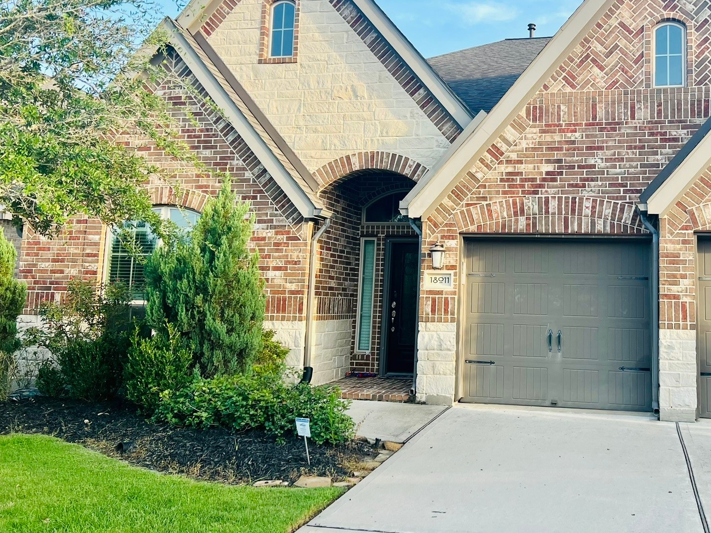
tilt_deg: +7.3
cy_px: 215
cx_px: 485
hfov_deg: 49.1
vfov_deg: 38.5
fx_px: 760
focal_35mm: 37
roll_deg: -1.6
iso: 50
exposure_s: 1/709
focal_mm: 5.7
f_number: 1.5
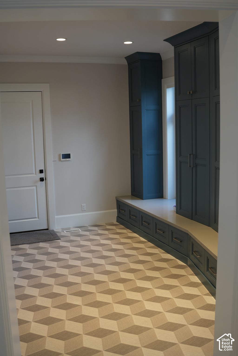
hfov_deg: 36.9
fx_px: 357
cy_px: 178
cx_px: 119
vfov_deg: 53.1
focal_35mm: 36
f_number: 2.8
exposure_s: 1/50
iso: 125
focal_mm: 24
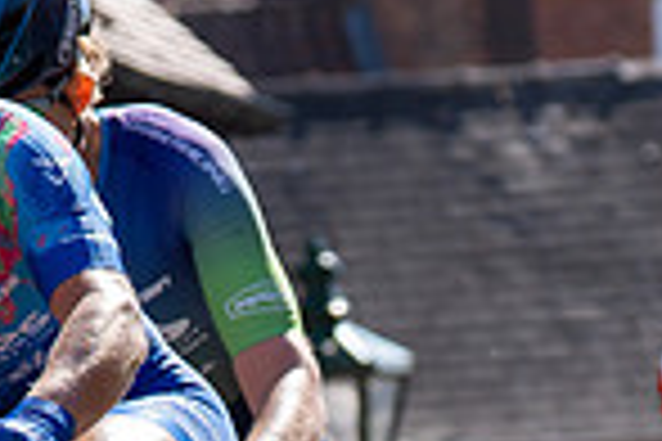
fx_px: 8366
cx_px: -28
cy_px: 666
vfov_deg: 3.0
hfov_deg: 4.5
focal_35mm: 455
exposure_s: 1/1000
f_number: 3.5
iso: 100
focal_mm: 70
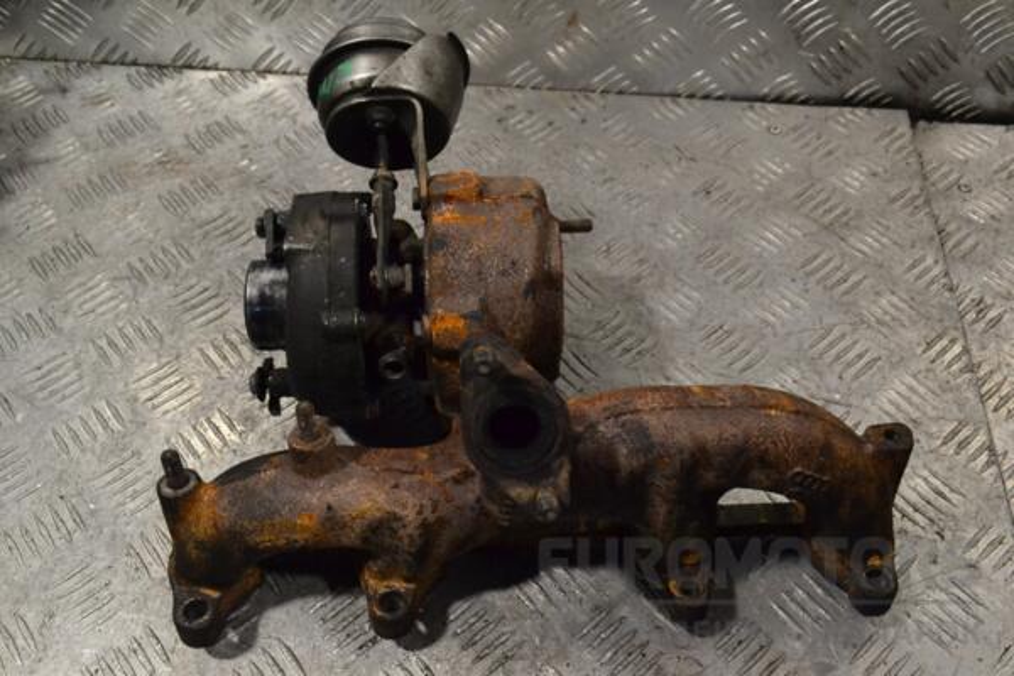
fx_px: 929
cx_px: 507
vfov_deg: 40.0
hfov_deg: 57.2
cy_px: 338
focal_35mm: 33
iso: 3200
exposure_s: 1/320
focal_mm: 22
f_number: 9
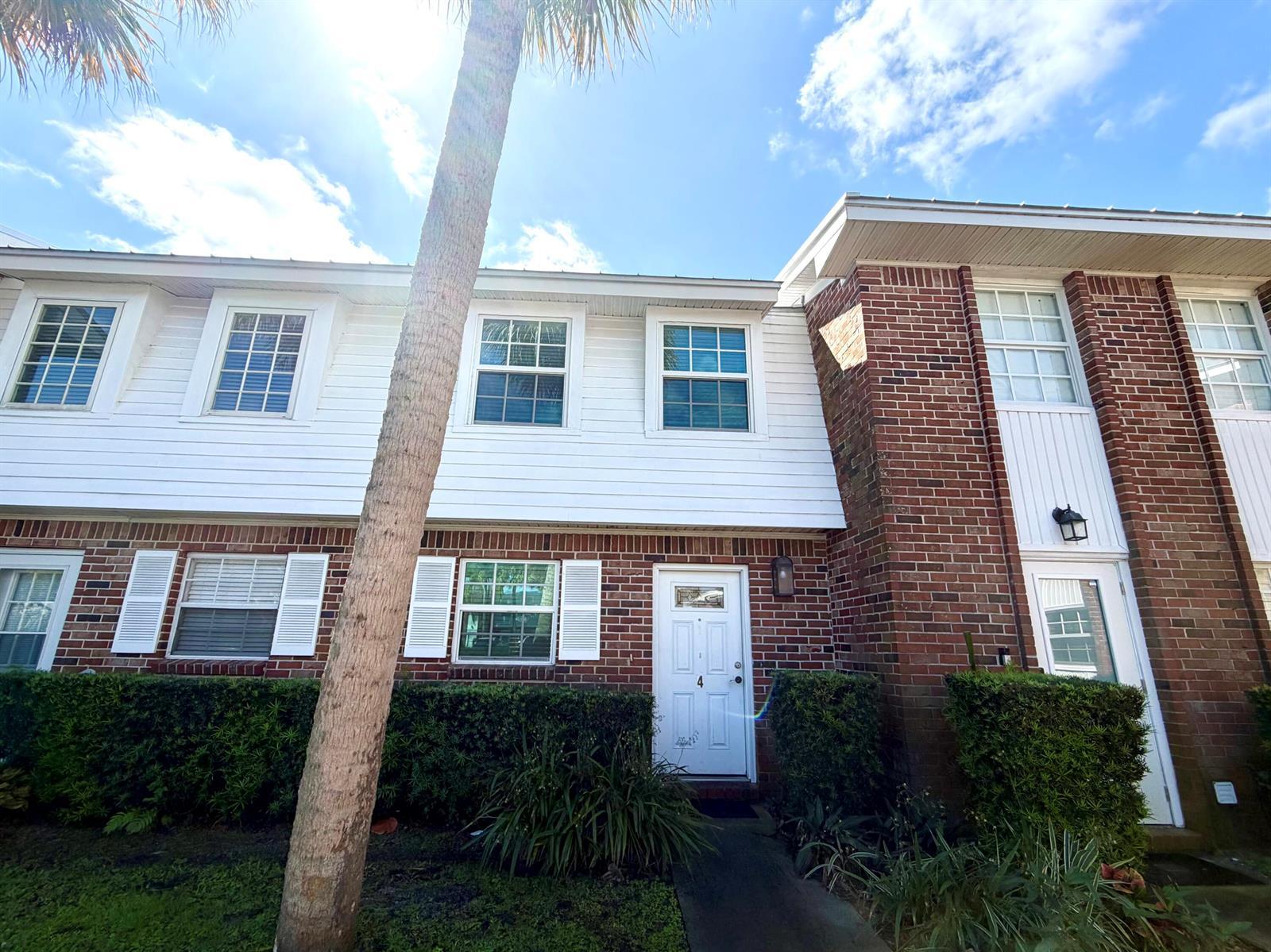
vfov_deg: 85.6
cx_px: 636
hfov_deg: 102.1
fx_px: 514
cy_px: 476
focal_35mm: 14
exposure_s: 1/876
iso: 32
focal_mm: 2.22
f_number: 2.2
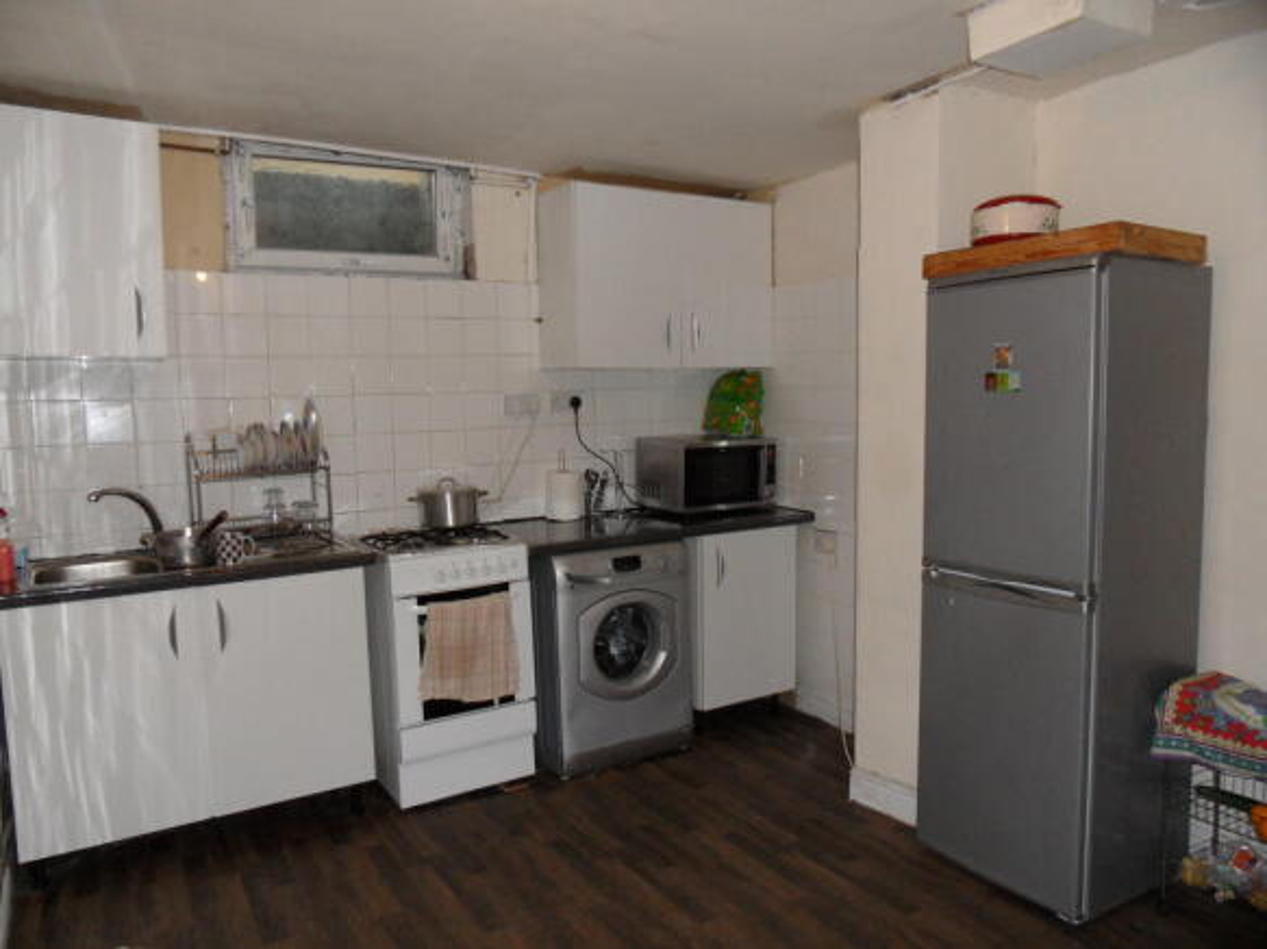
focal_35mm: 24
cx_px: 634
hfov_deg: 71.6
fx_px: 878
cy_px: 474
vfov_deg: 56.8
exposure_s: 1/30
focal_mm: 3.9
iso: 200
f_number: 3.2
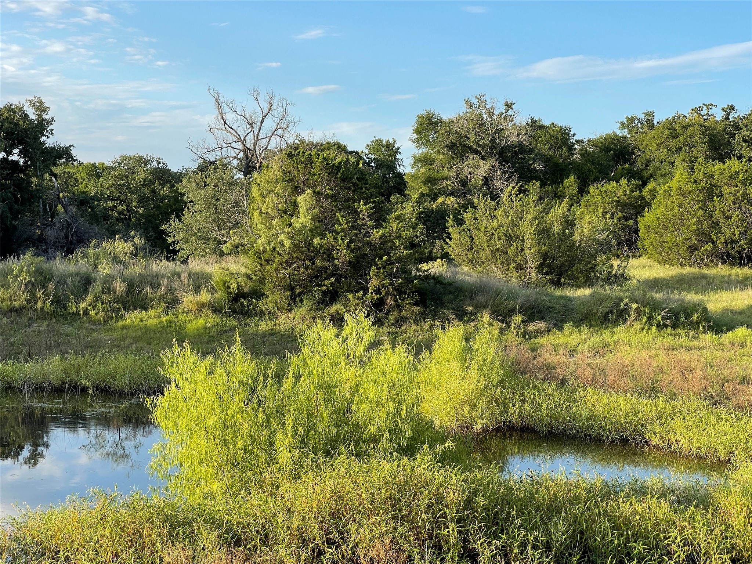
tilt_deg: -3.1
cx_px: 376
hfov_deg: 30.3
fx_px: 1390
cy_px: 282
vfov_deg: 22.9
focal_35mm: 64
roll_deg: -1.8
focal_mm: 7.5
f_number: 2.2
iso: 20
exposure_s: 1/395
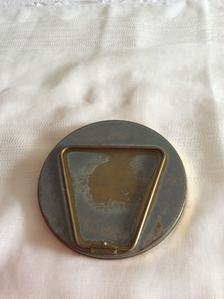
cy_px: 150
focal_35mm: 32
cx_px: 112
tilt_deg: -57.6
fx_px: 277
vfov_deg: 56.9
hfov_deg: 44.1
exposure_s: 1/25
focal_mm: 3.3
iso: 160
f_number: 2.4
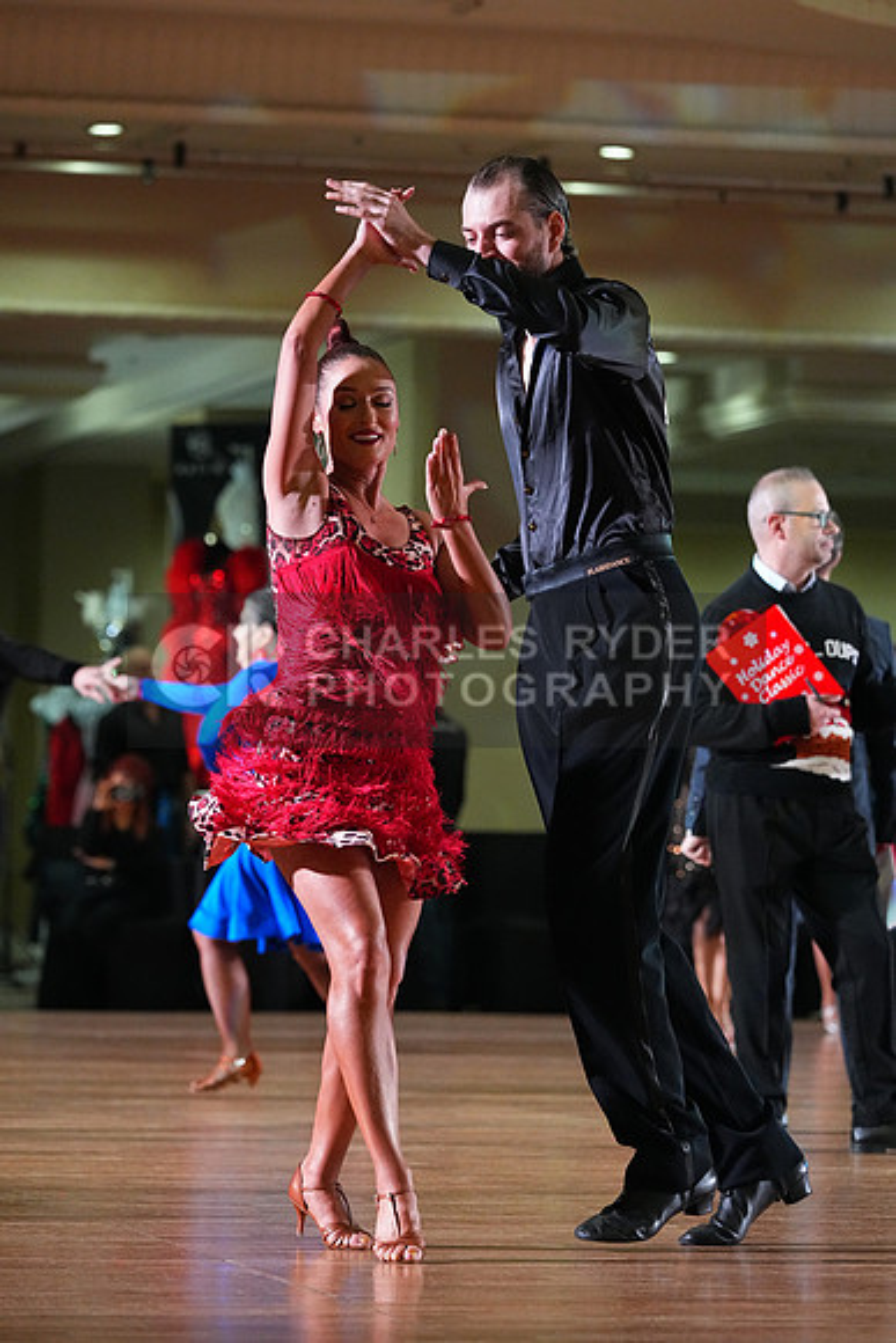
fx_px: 6417
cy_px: 672
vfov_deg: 11.9
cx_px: 448
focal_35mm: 172
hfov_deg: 8.0
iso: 8000
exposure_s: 1/400
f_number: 5
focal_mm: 172
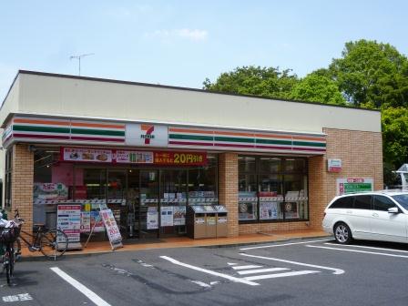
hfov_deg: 49.0
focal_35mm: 38
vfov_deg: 37.7
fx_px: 448
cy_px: 153
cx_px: 204
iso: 100
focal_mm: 6.8
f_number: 3
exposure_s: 1/640
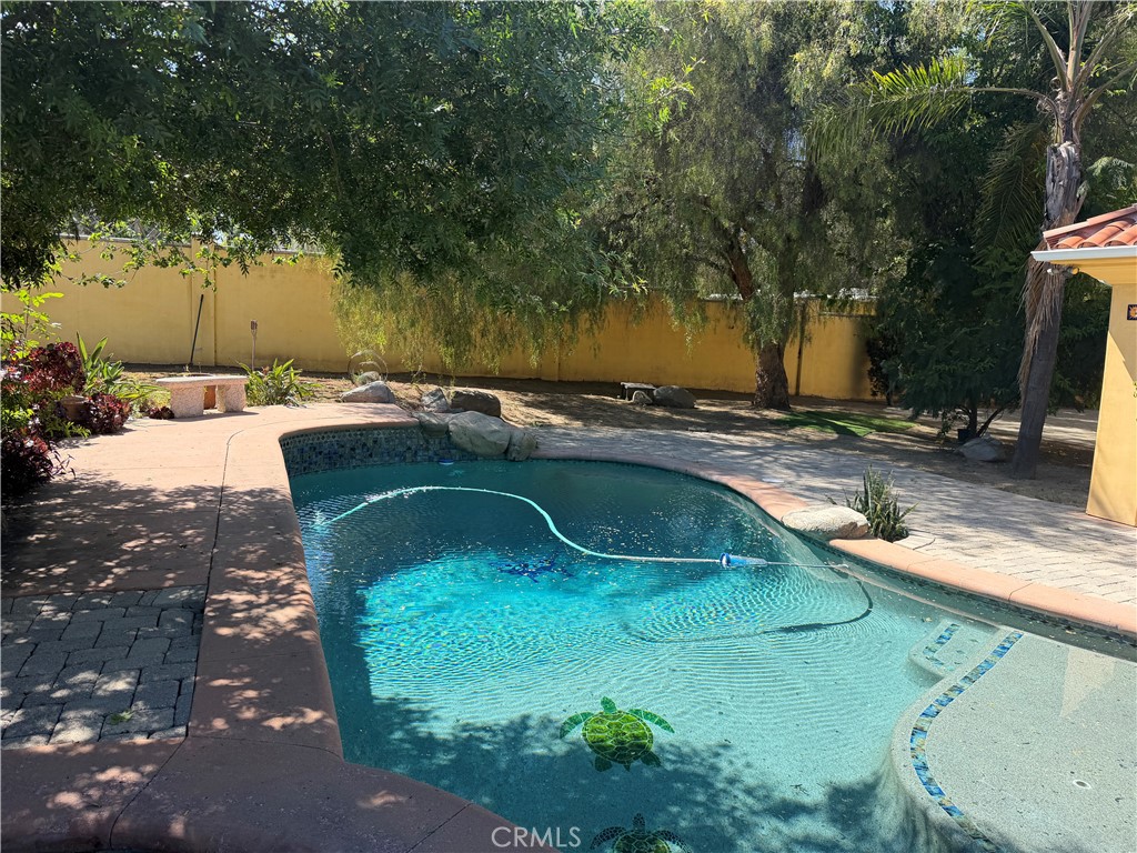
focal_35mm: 24
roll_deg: -2.1
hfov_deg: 71.6
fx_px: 788
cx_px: 568
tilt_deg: -7.1
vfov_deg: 56.8
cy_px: 426
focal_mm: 6.76
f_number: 1.78
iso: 80
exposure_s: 1/1689
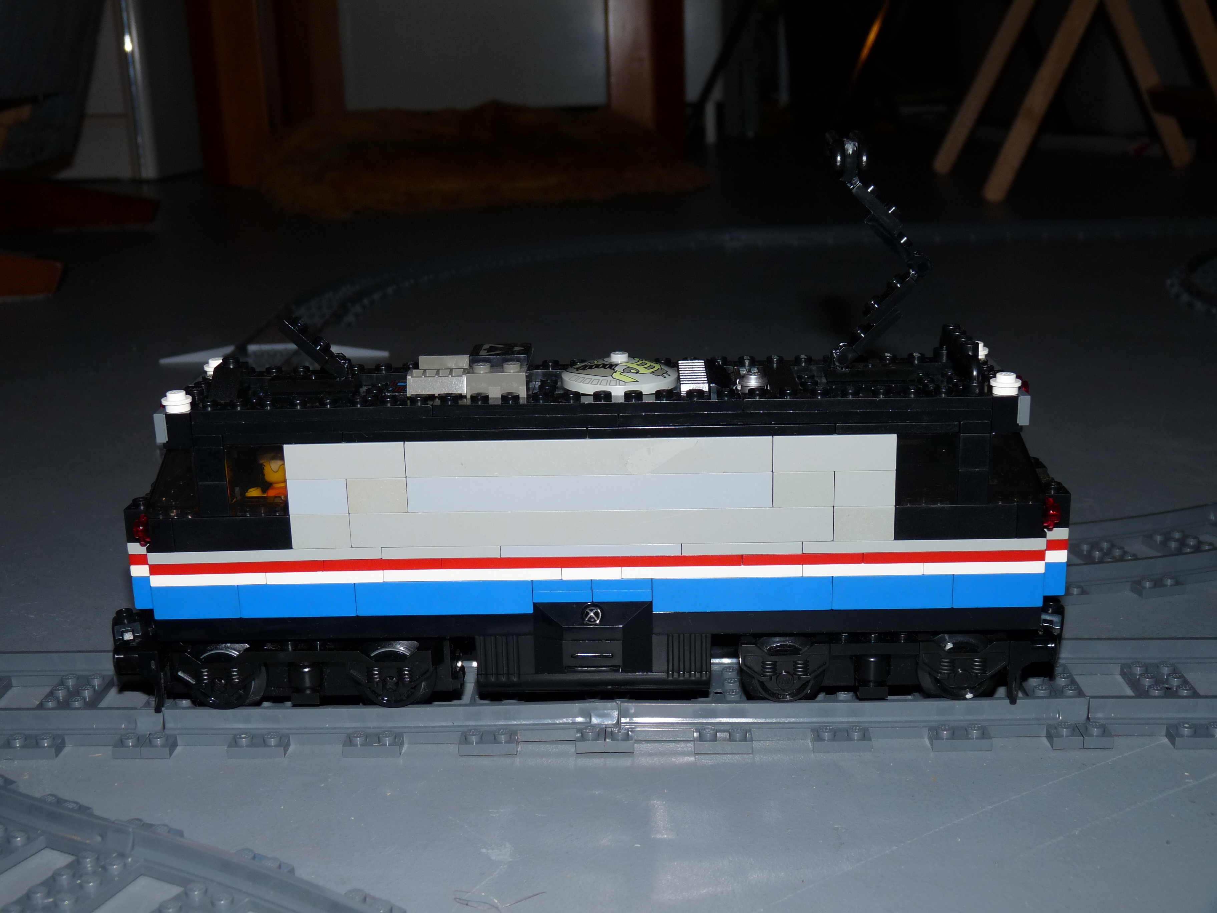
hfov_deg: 43.9
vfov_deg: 33.6
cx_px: 608
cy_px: 456
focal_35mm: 43
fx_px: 1512
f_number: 3
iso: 100
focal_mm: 7.6
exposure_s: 1/125
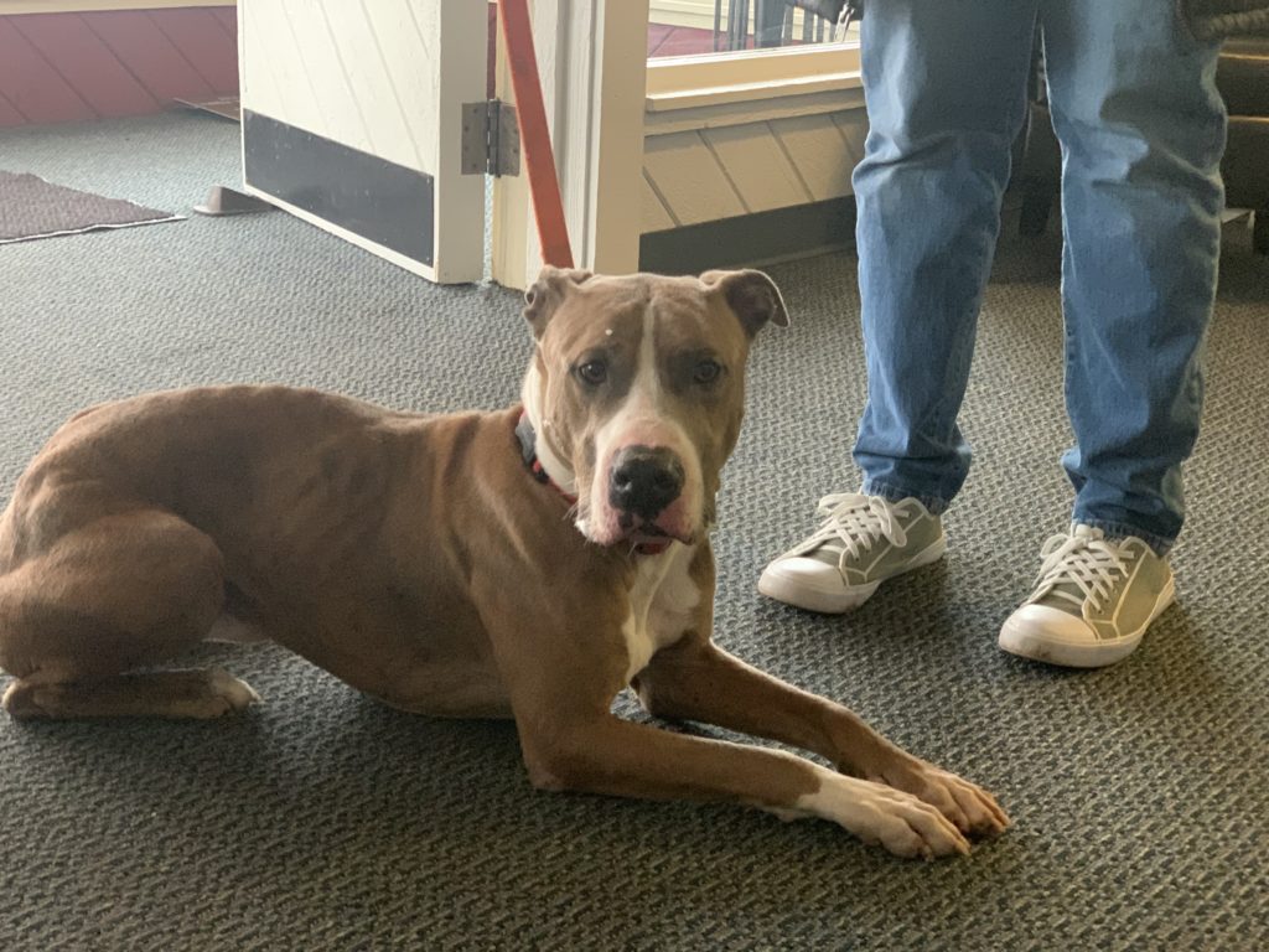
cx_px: 634
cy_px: 476
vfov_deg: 28.0
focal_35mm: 52
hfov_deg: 36.8
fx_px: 1906
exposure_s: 1/30
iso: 500
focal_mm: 6
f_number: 2.4
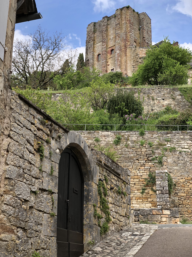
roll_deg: -0.5
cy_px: 128
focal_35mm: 52
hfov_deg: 28.0
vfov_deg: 36.8
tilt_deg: +20.5
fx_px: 385
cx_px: 96
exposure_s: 1/366
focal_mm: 6
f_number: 2.4
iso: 16
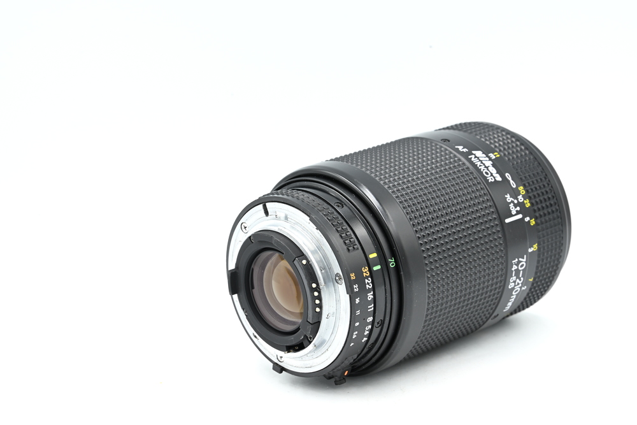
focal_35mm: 100
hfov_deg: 20.4
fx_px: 1770
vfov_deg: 13.7
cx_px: 318
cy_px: 212
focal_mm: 100
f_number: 14
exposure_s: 1/15
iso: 200
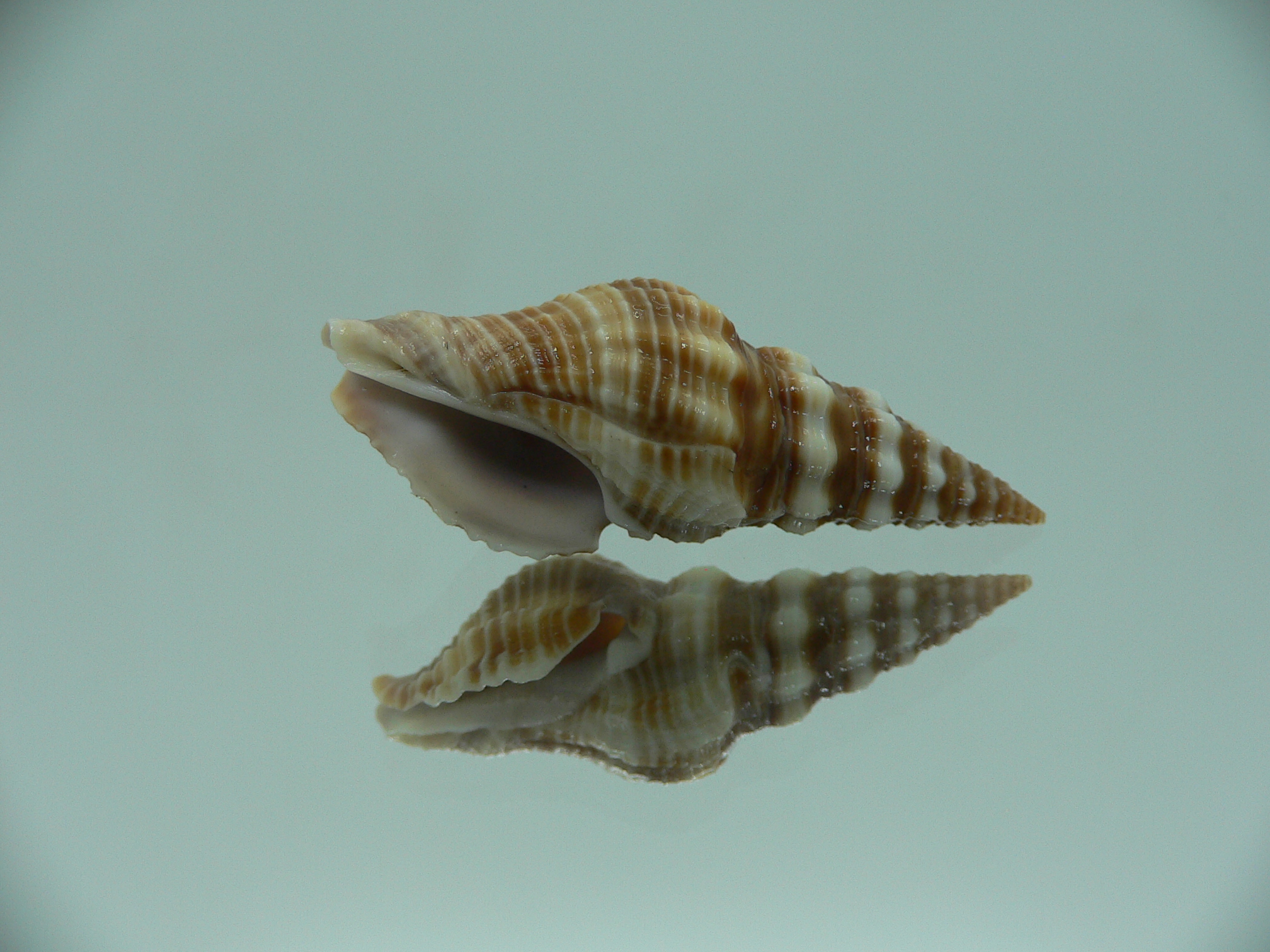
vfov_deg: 40.7
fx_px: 1284
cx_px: 635
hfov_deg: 52.6
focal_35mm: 35
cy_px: 476
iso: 80
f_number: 2.8
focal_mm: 4.6
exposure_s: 1/60
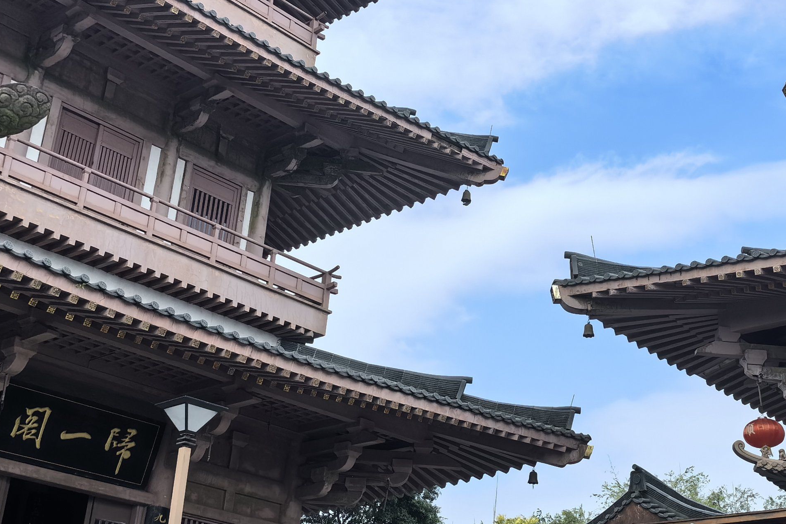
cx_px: 497
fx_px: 1266
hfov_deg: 34.3
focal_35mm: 58
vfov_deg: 23.4
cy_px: 234
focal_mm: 6.35
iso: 50
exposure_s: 1/2500
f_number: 2
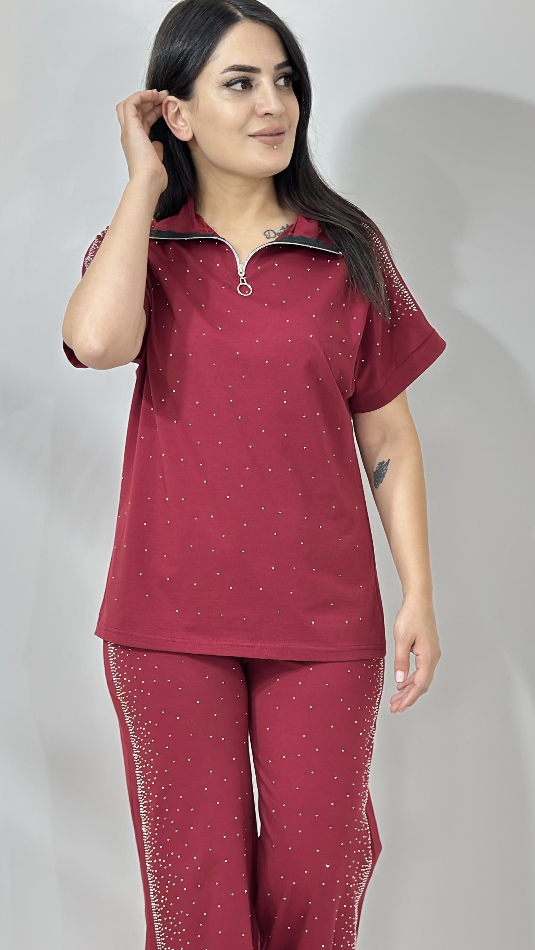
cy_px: 662
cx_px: 273
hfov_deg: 15.9
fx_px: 1916
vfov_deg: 27.6
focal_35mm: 76
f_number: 1.78
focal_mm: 6.86
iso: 100
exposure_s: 1/100
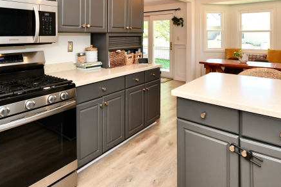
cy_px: 40
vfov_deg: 50.3
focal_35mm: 24
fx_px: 187
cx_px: 144
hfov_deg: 73.7
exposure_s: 1/60
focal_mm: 14
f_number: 6.3
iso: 640
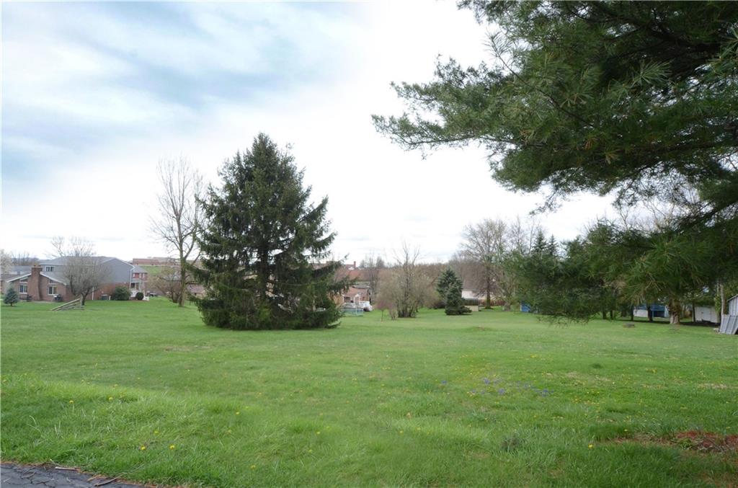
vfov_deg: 67.1
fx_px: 368
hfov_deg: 90.2
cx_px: 369
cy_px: 244
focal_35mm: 18
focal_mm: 12
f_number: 13
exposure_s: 1/125
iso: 800
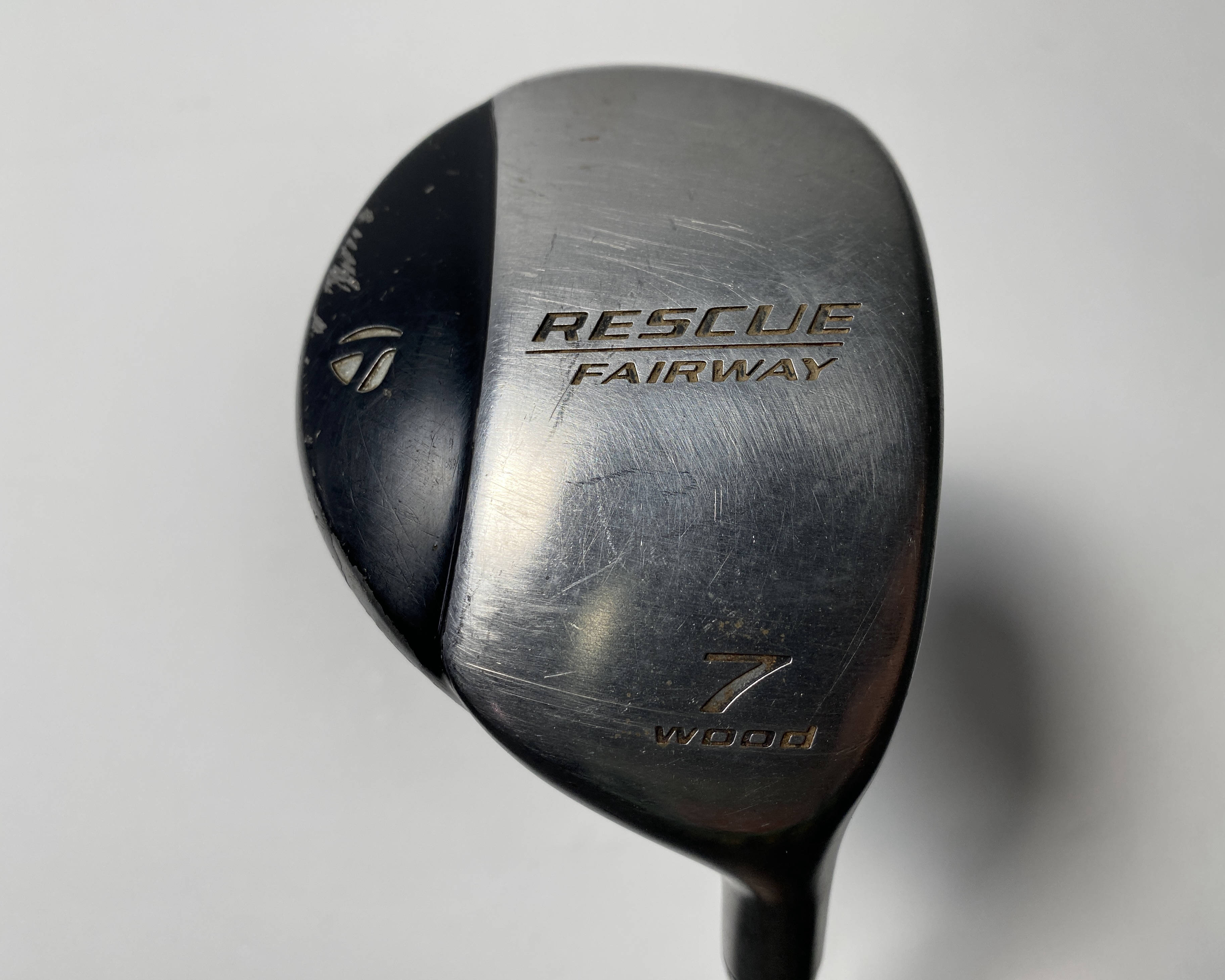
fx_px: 979
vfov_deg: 53.2
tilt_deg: -72.8
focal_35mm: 27
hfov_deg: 64.0
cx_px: 653
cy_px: 473
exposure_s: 1/398
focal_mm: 4.25
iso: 32
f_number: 1.8
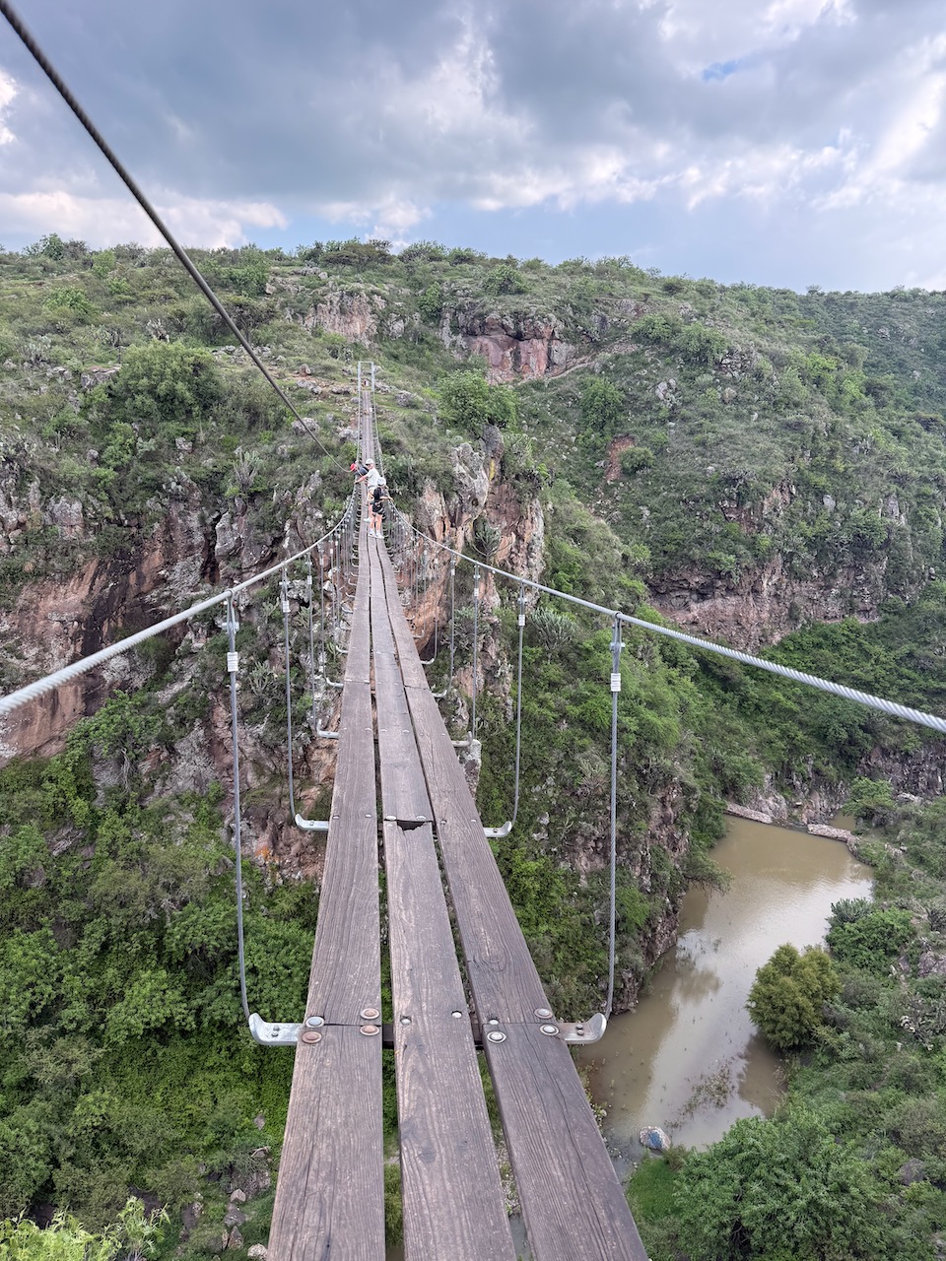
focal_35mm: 24
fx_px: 875
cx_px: 473
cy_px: 630
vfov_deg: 71.6
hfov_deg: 56.8
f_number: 1.78
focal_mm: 6.76
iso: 100
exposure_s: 1/654
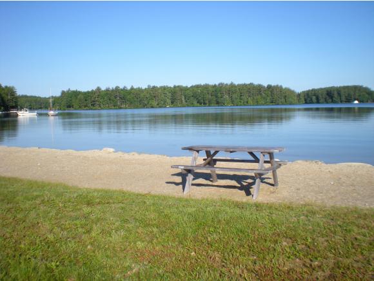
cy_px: 140
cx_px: 187
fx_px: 411
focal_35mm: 38
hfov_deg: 48.9
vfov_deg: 37.8
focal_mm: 6.3
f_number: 4.6
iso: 64
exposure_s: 1/430
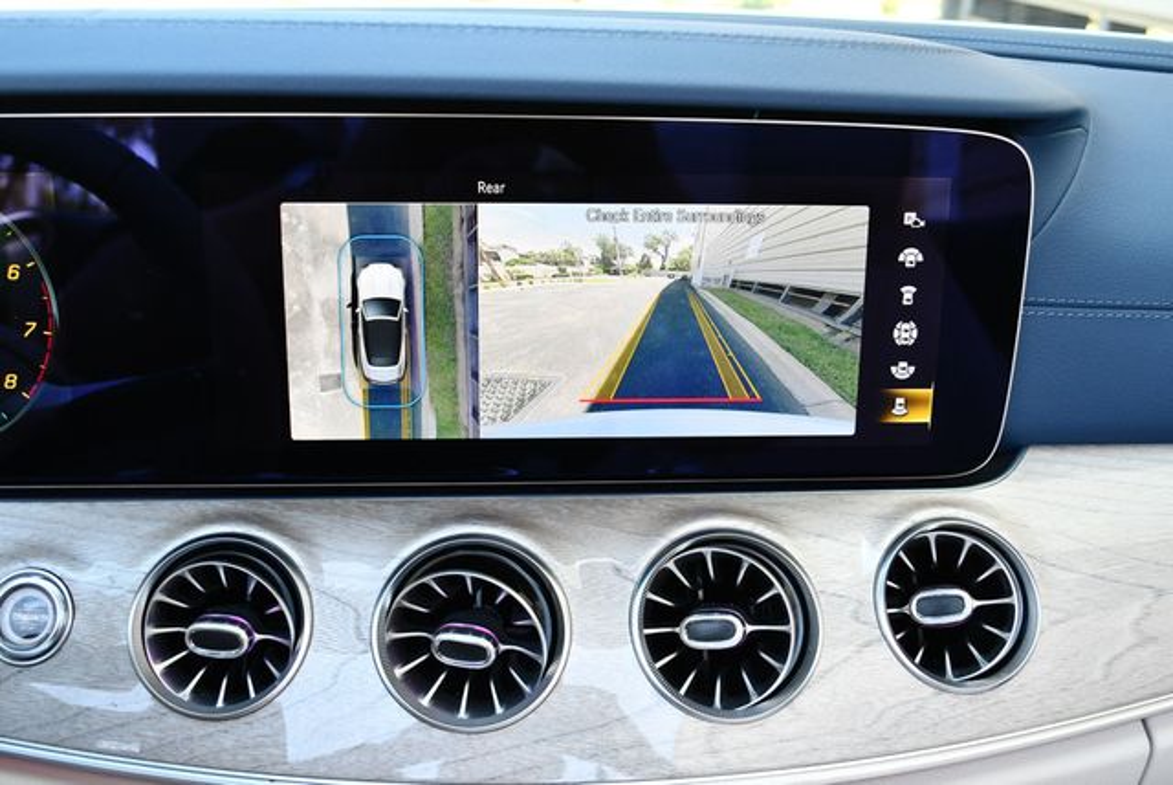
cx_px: 586
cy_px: 392
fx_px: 1174
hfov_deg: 53.1
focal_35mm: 36
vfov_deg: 36.9
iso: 560
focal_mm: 18
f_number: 3.5
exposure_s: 1/250
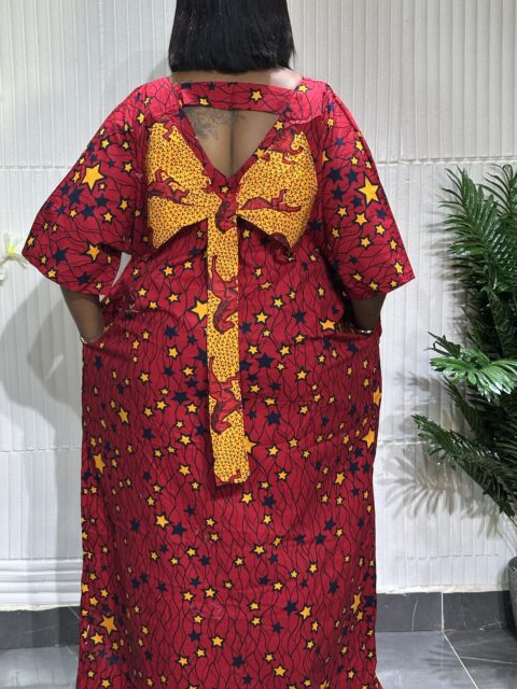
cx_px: 226
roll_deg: +0.9
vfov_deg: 32.2
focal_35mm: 60
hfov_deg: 24.4
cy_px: 343
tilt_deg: -9.5
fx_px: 1195
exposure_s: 1/121
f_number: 1.78
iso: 80
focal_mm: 6.86
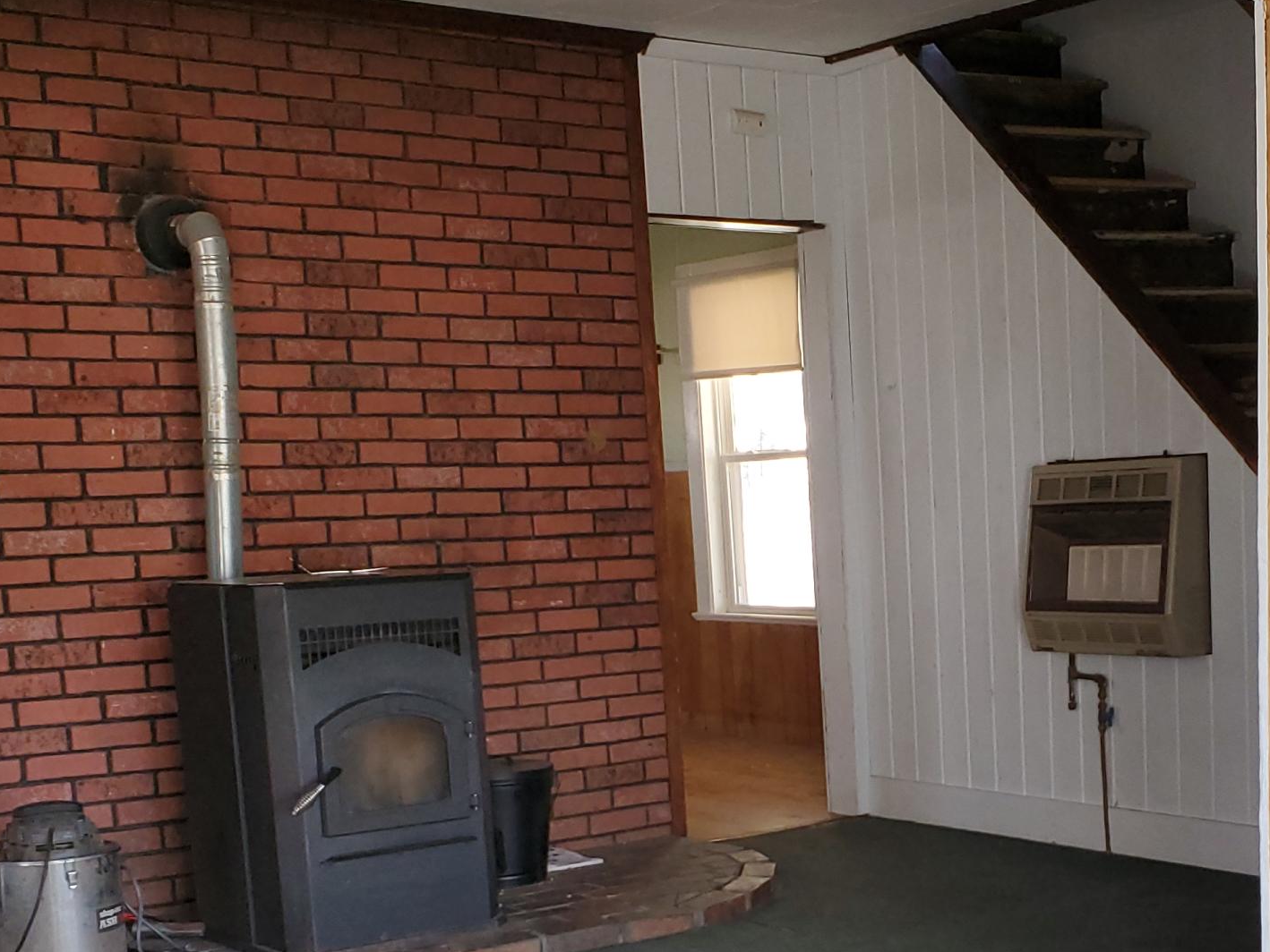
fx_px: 2018
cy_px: 815
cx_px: 866
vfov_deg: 25.9
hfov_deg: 34.5
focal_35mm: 55
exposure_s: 1/60
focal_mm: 4.3
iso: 125
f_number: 2.4
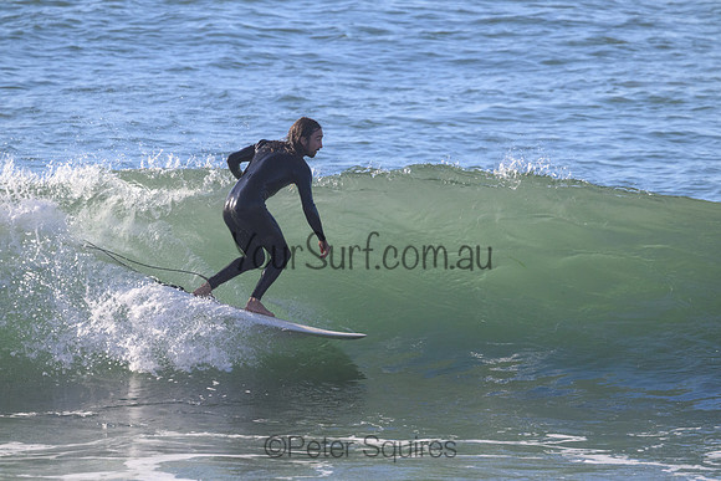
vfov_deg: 2.3
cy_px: 240
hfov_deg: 3.5
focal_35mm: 590
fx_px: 11819
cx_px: 360
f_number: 11
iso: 2000
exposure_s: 1/2000
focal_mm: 590
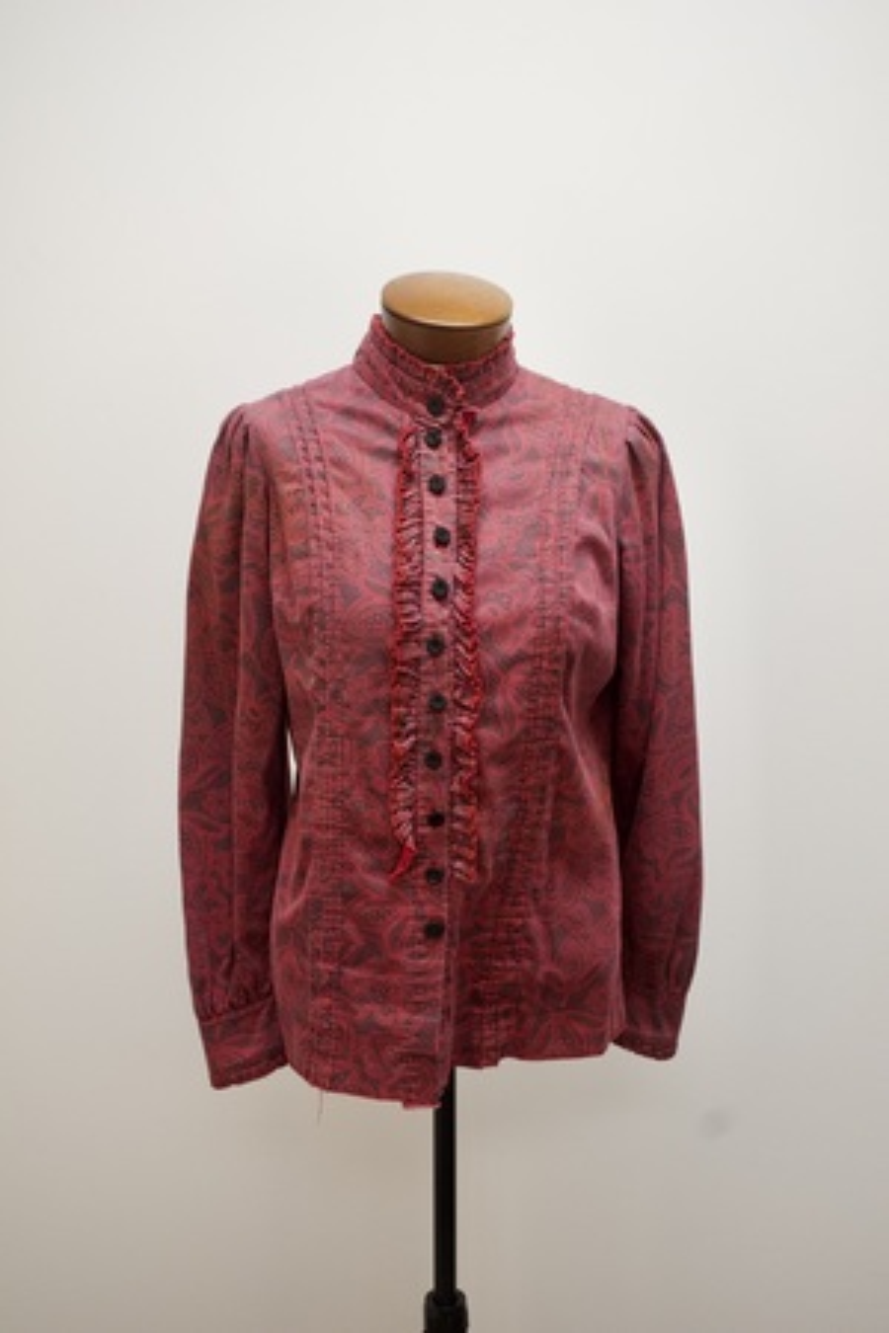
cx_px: 444
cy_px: 666
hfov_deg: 29.9
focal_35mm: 45
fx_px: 1667
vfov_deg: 43.6
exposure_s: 1/100
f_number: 6.3
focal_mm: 30
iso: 1600
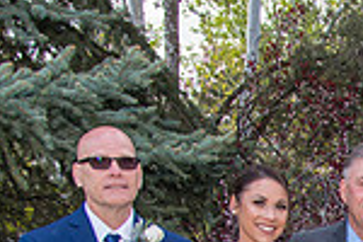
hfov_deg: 16.7
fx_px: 1139
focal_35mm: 113
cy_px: 408
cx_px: 514
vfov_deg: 11.4
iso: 160
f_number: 4
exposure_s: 1/250
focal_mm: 24
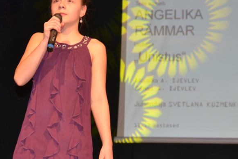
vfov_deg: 9.5
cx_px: 147
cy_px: 95
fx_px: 958
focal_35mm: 145
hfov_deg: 14.1
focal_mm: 55
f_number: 4
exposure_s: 1/60
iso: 800
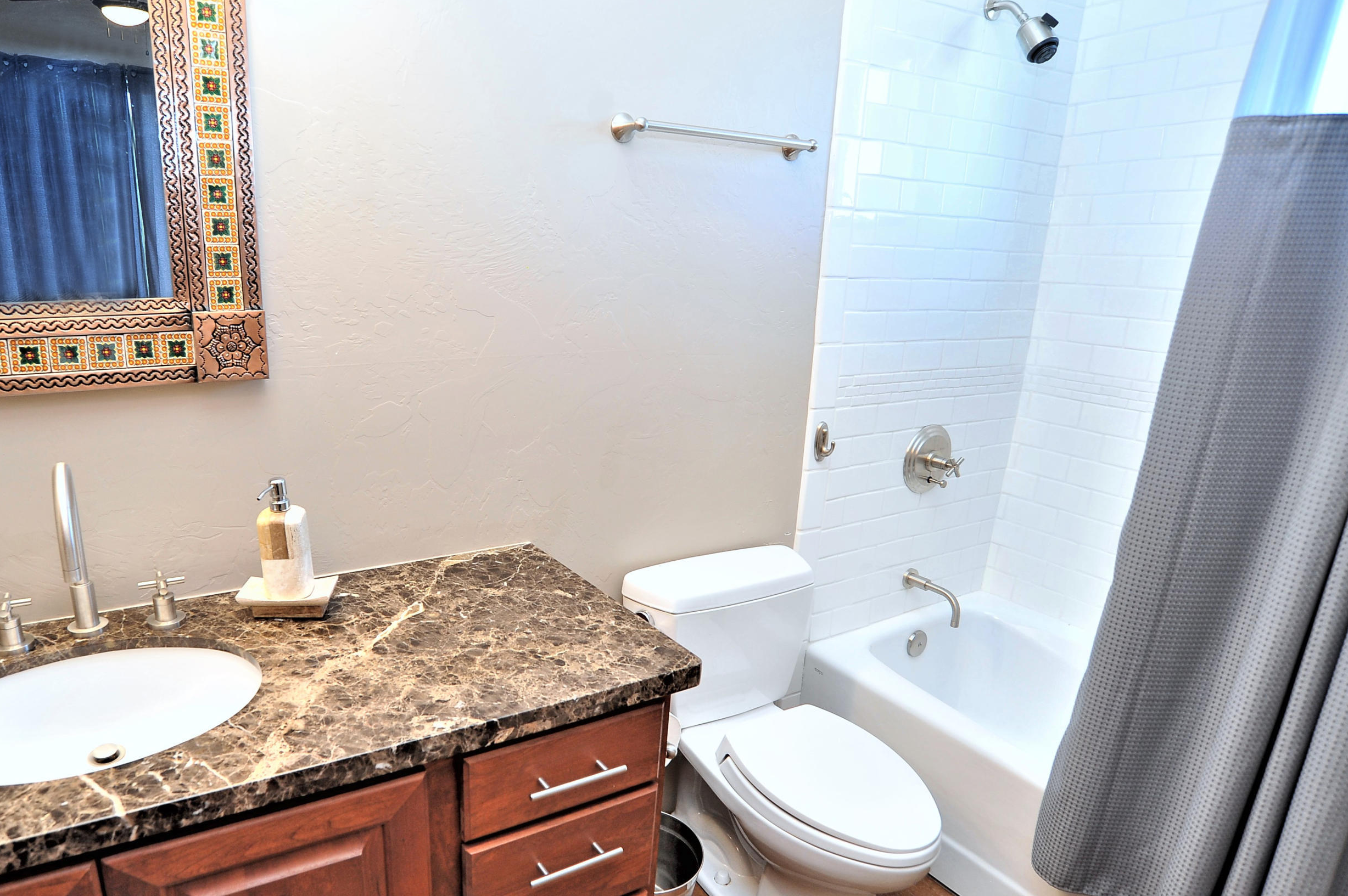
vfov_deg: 57.1
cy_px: 487
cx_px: 544
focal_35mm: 22
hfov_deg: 77.8
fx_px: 823
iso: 800
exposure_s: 1/40
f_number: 6.3
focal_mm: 18
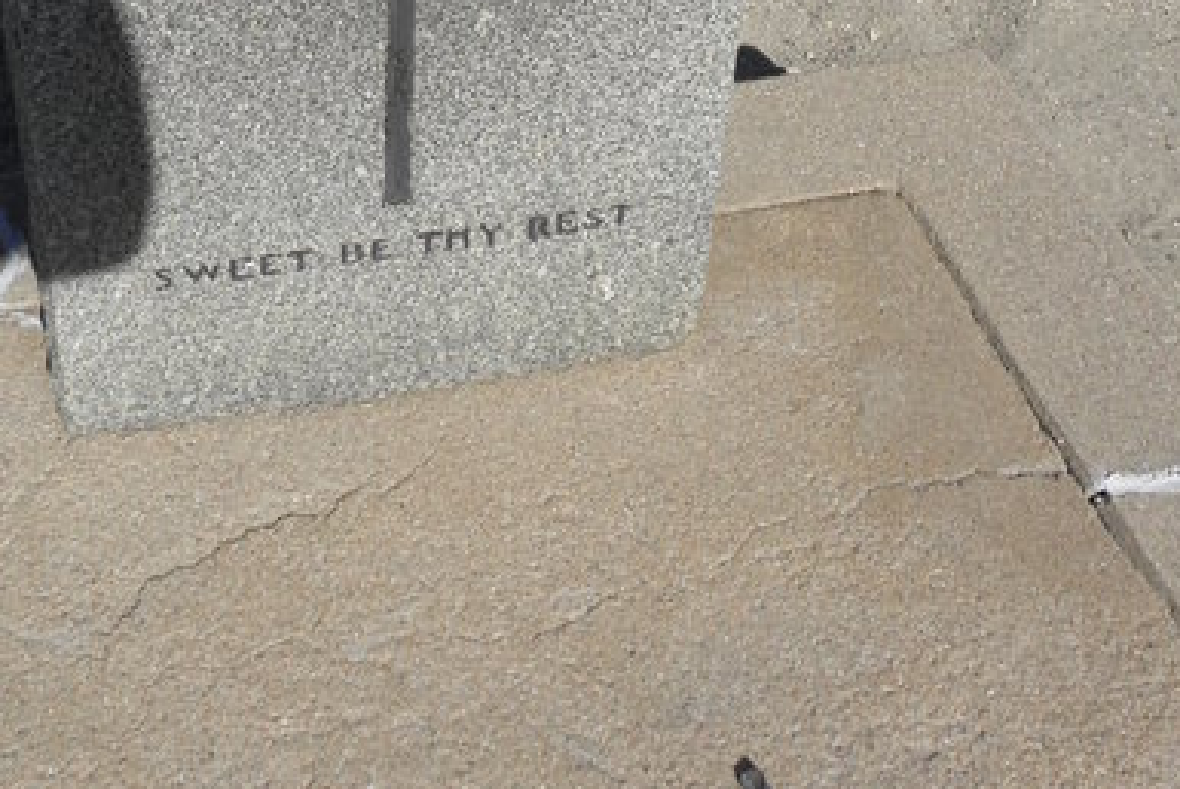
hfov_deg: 35.6
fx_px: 1837
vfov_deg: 21.8
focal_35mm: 56
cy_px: -245
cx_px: 526
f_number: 5.6
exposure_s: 1/500
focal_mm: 4.6
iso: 64
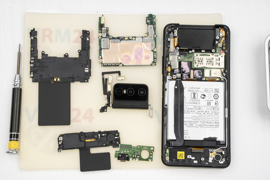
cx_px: 135
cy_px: 90
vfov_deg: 18.2
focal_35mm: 75
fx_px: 562
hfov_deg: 27.0
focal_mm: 75
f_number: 20
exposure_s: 1/80
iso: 2000
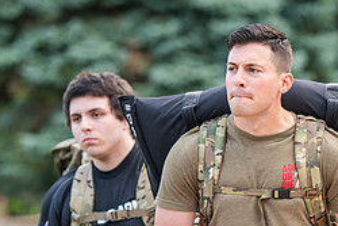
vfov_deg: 4.4
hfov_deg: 6.6
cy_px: 174
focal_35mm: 313
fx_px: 2940
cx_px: 312
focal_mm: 135
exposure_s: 1/400
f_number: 3.2
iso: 500
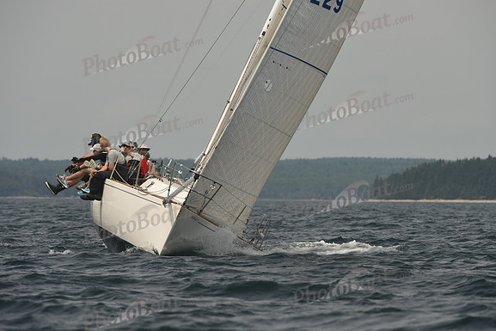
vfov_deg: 3.4
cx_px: 248
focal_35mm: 402
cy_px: 166
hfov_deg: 5.1
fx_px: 5540
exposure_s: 1/800
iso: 250
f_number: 8
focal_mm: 400
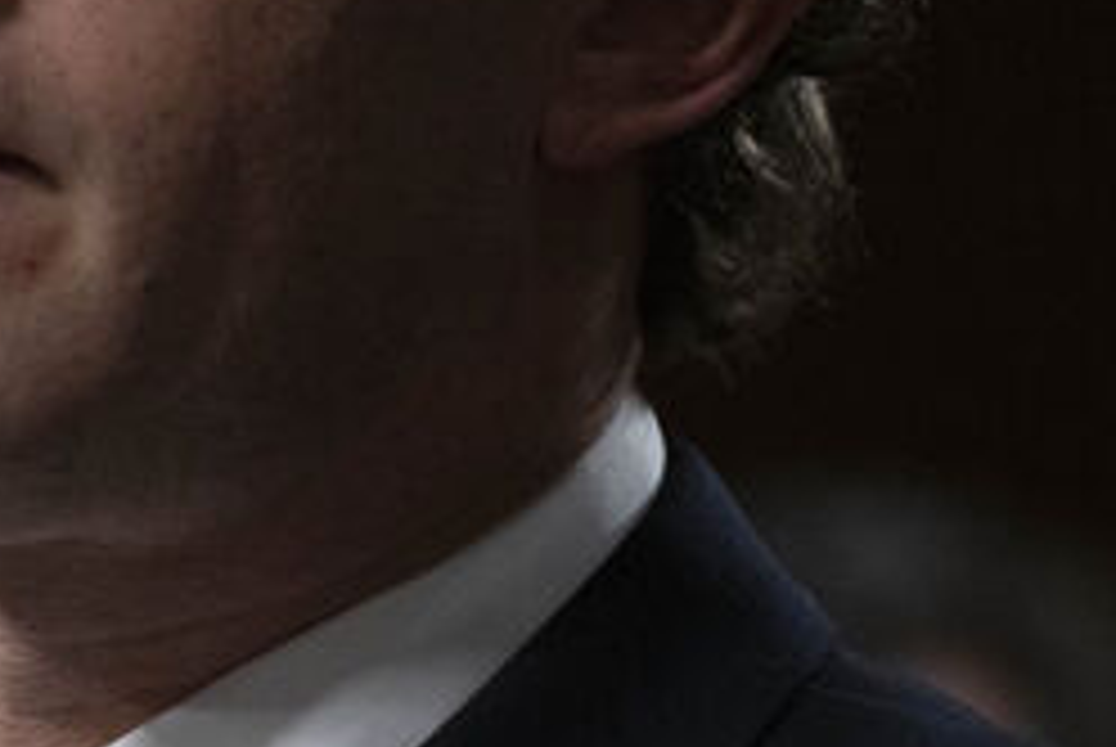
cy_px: -56
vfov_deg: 1.7
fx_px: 25884
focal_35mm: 834
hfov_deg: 2.5
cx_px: -252
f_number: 5.6
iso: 5000
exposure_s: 1/250
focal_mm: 259
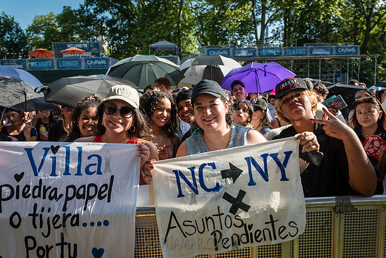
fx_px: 293
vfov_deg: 47.5
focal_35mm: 27
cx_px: 208
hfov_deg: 66.7
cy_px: 128
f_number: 5
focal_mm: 24
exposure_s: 1/1000
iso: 500
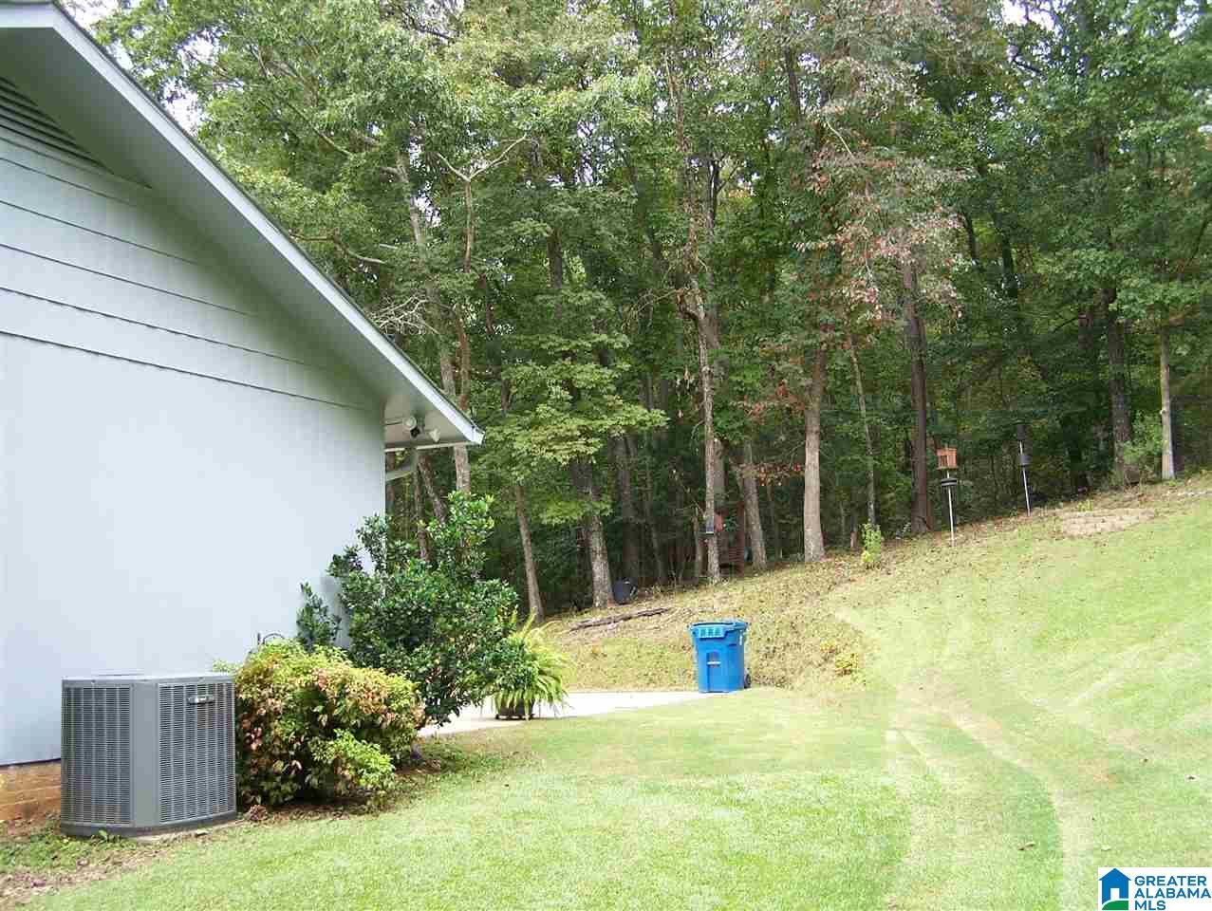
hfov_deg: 48.9
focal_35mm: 38
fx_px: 1332
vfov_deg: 37.8
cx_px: 606
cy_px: 456
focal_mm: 6.3
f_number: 2.8
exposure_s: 1/100
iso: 80
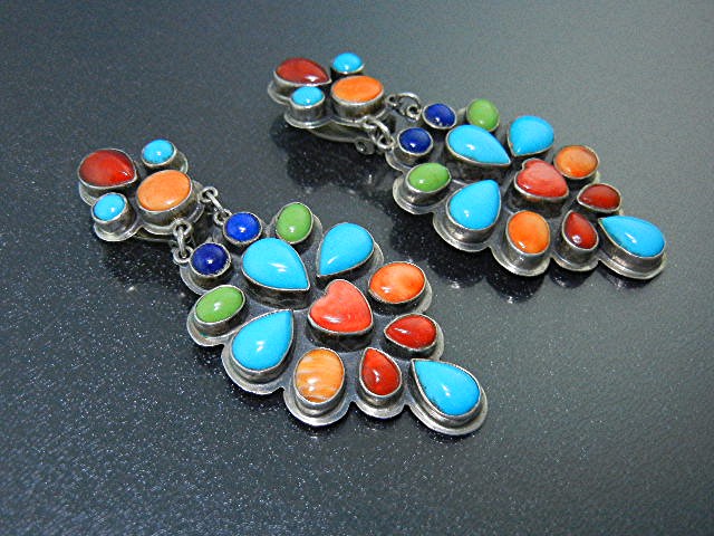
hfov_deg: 42.1
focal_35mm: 45
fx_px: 928
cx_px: 357
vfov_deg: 32.2
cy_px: 268
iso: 800
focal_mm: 8.1
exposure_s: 1/30
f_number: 7.6
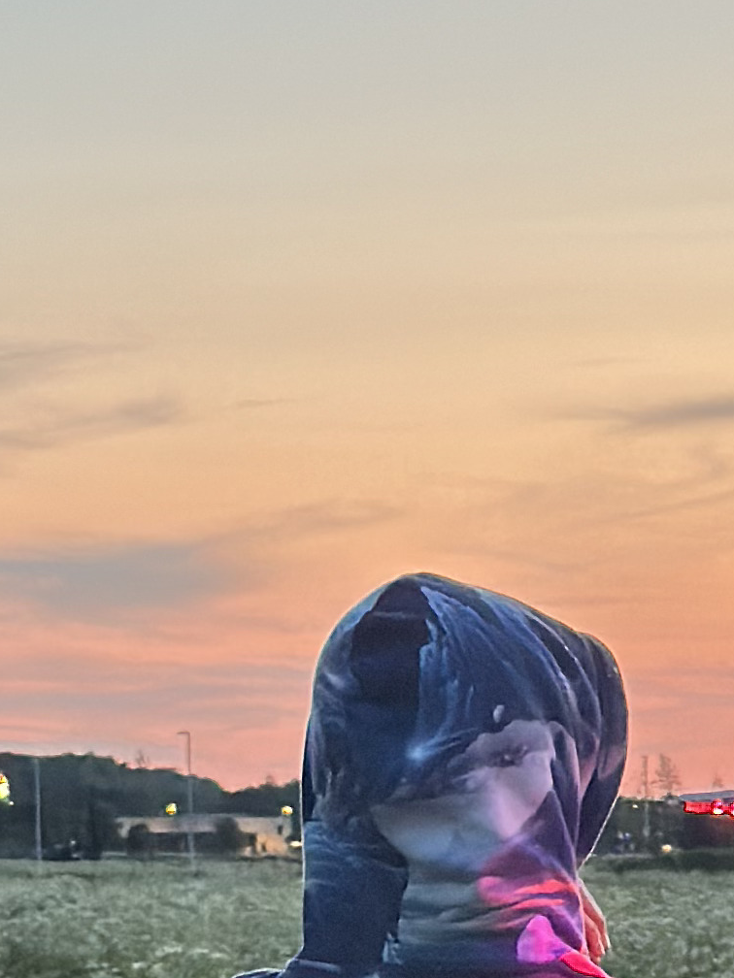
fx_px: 5428
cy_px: 1233
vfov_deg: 10.1
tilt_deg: -4.4
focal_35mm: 192
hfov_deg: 7.7
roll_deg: -0.2
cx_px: 756
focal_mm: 6.86
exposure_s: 1/60
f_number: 1.78
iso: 200
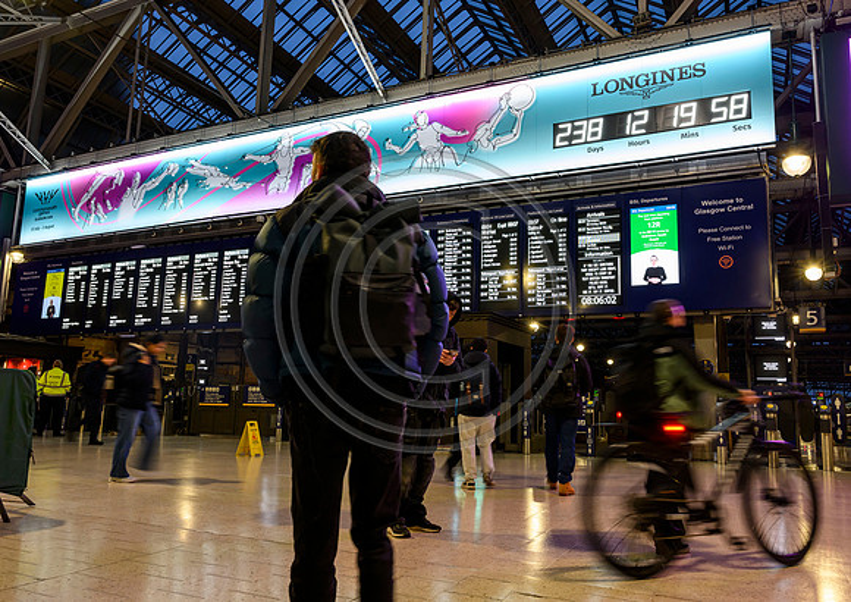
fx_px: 652
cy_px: 305
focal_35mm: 27
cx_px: 439
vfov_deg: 49.5
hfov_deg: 66.3
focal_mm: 24
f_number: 8
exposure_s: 1/13
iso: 1000
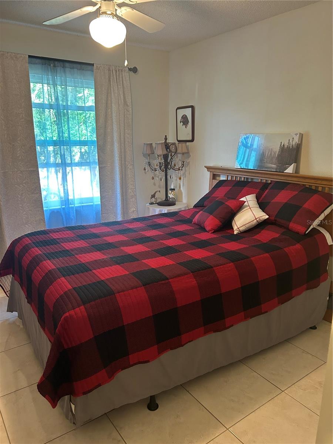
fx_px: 333
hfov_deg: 53.1
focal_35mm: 26
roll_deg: -0.7
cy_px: 222
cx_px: 166
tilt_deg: -15.1
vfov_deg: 67.3
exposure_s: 1/60
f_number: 1.5
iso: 320
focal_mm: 5.7
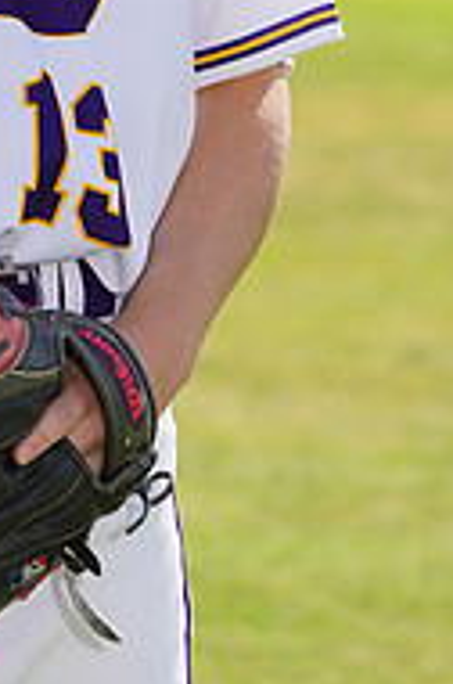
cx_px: -165
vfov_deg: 3.0
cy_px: -277
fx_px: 12957
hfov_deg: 2.0
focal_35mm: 684
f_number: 8
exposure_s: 1/250
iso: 100
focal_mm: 224
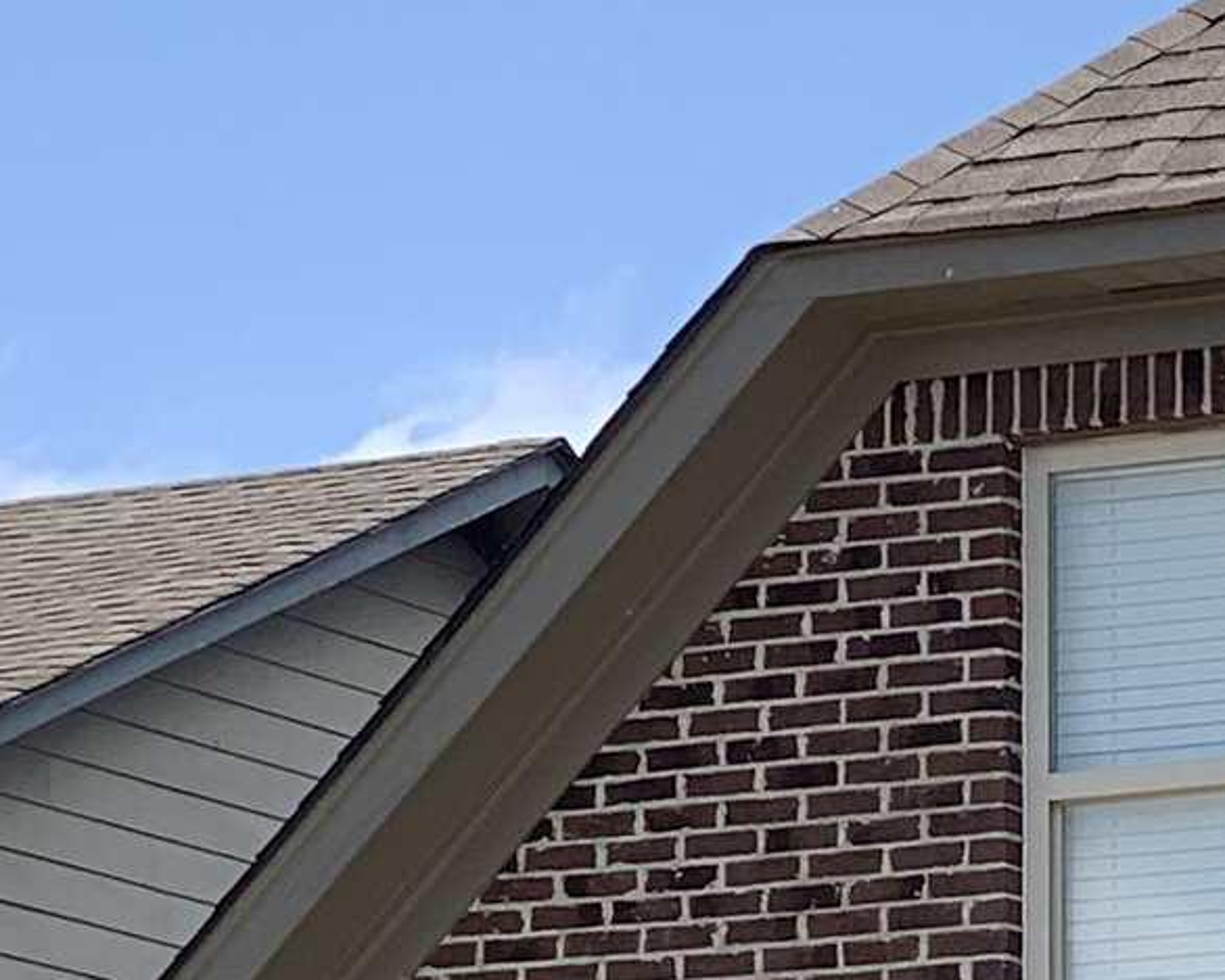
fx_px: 9646
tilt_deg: +8.0
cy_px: 1500
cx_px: 2893
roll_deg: +1.1
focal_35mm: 266
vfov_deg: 5.8
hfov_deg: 6.9
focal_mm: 6
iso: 16
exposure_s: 1/799
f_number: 2.4
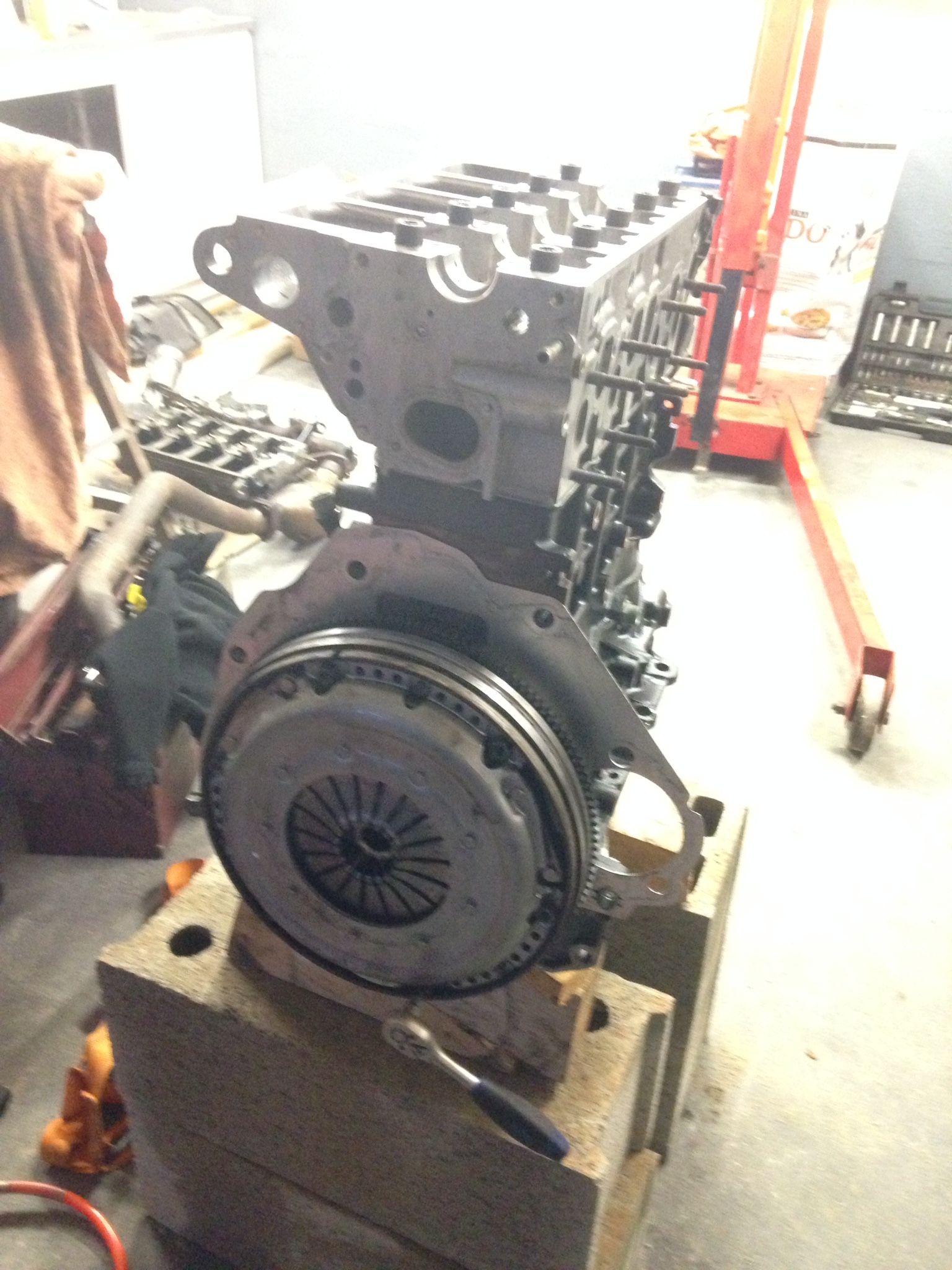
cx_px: 476
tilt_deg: -30.9
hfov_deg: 42.9
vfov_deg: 55.4
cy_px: 635
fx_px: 1210
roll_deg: -0.9
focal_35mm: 33
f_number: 2.4
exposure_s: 1/15
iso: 640
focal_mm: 4.12
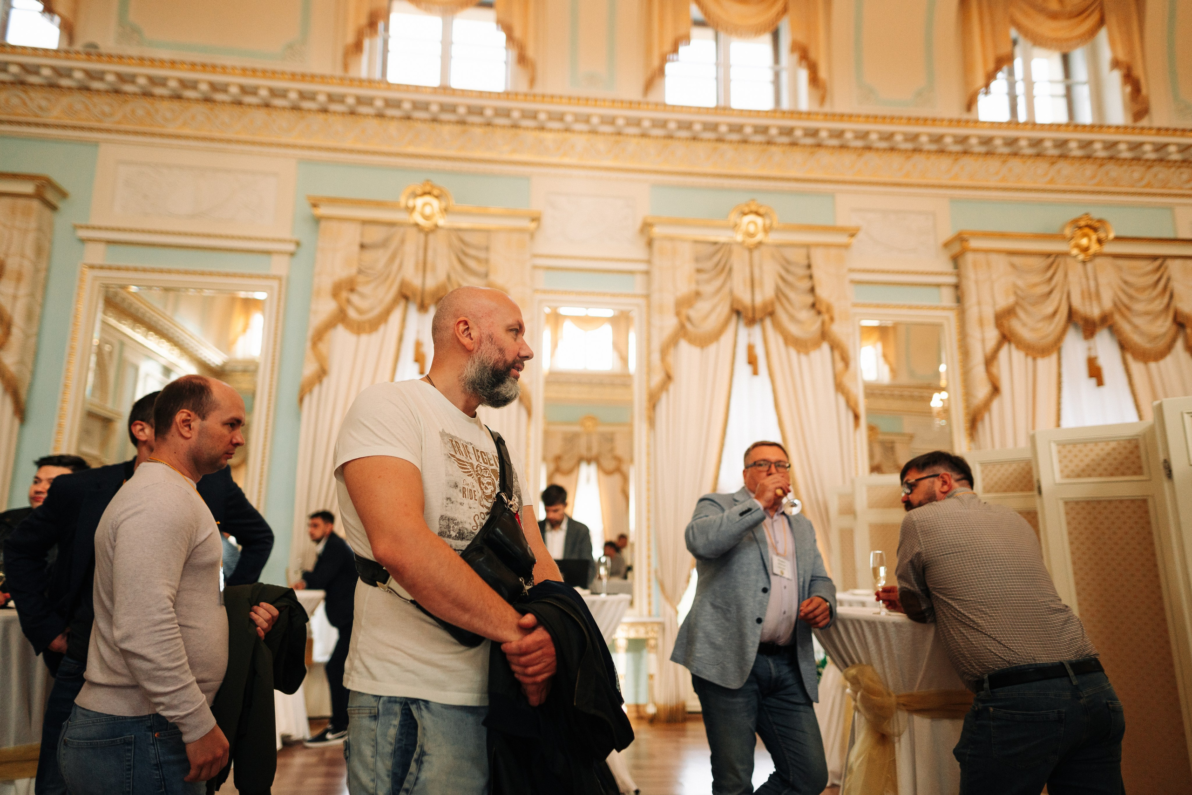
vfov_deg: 52.5
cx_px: 597
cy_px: 397
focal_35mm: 24
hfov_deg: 73.0
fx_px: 806
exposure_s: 1/1600
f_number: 1.4
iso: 800
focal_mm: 24
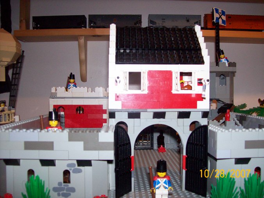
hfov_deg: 51.4
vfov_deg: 39.7
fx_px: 275
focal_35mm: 36
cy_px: 99
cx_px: 132
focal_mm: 6
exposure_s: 1/64
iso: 140
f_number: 2.7
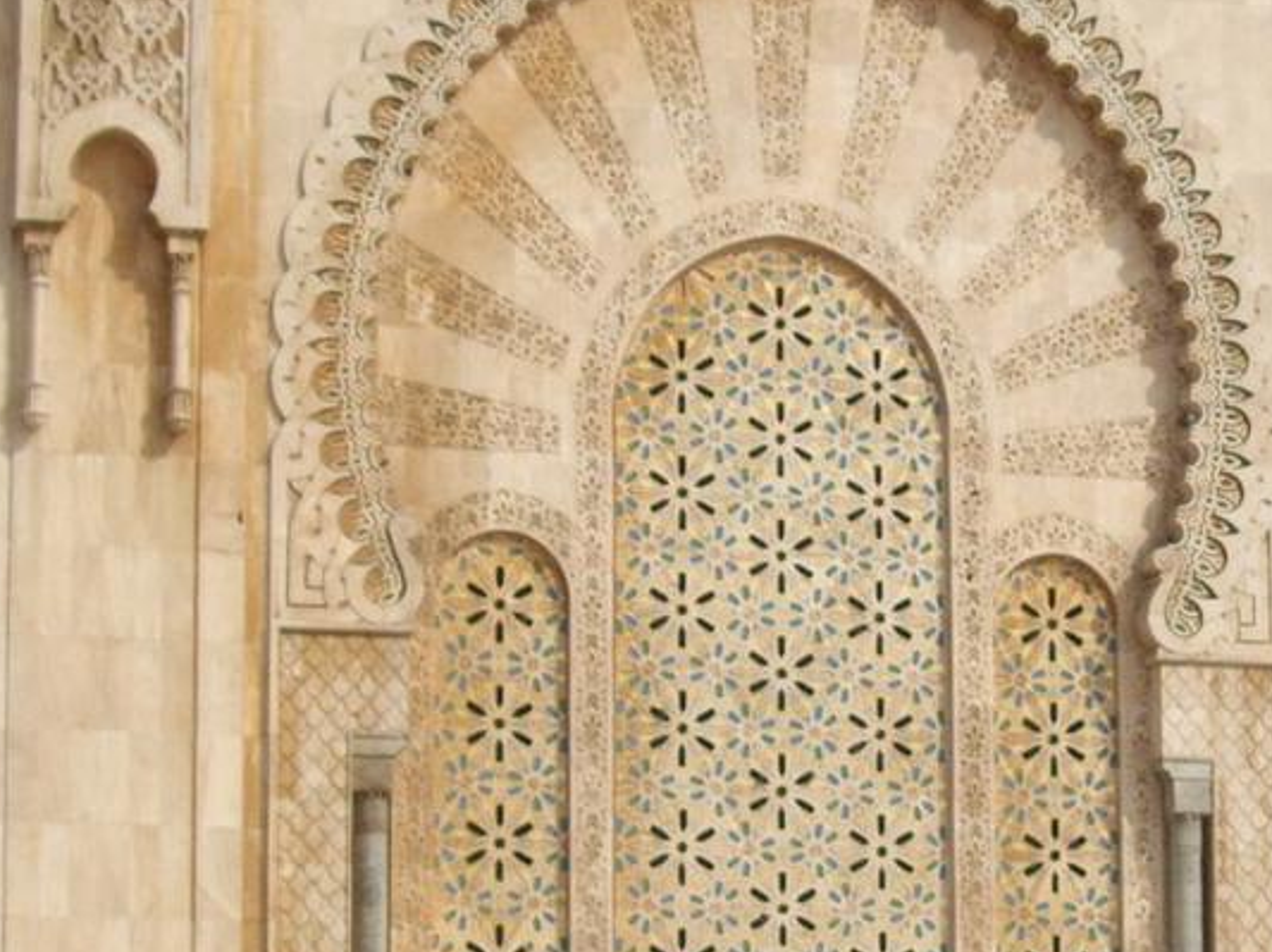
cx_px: 1146
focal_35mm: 137
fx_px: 5031
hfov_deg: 14.3
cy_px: 749
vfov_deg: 10.8
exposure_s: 1/500
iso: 100
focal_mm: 7.9
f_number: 8
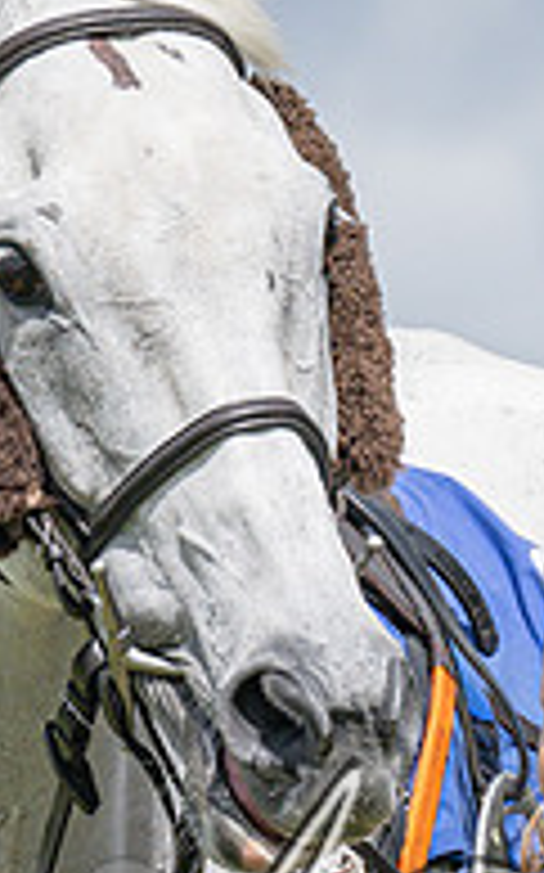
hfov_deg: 1.7
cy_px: 787
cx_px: 263
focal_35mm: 777
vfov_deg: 2.7
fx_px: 18459
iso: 400
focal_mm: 145
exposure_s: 1/3200
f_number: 5.6
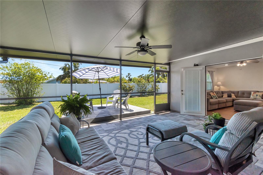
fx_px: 110
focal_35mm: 15
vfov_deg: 77.3
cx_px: 132
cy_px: 88
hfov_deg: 100.4
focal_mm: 10
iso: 500
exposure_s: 1/400
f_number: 7.1
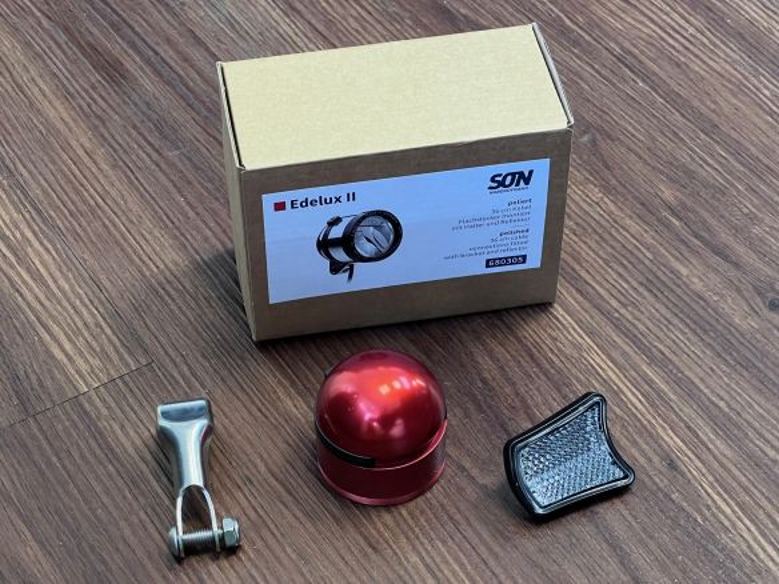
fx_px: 1733
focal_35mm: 77
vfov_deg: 19.1
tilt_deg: -45.1
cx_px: 390
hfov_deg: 25.3
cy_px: 292
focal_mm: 9
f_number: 2.8
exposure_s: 1/50
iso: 500
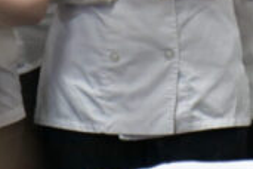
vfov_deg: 2.7
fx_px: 3535
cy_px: -85
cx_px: 661
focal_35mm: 503
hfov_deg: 4.0
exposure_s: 1/100
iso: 2000
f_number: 4
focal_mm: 84
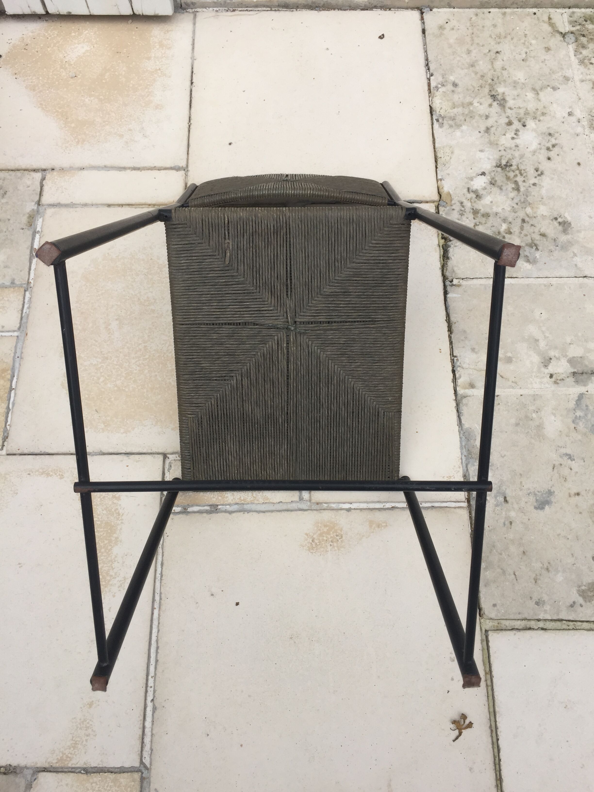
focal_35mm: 29
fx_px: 664
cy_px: 396
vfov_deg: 61.7
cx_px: 297
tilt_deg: -67.0
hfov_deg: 48.2
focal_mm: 4.15
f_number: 2.2
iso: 32
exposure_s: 1/501
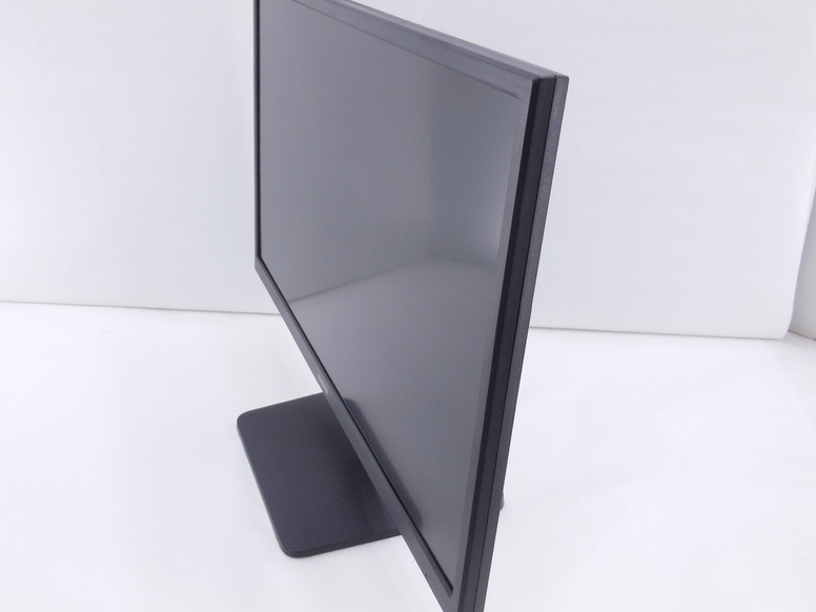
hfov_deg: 55.3
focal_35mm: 33
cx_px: 374
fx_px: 778
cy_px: 313
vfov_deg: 42.9
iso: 125
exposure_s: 1/80
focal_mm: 4.5
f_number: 3.1
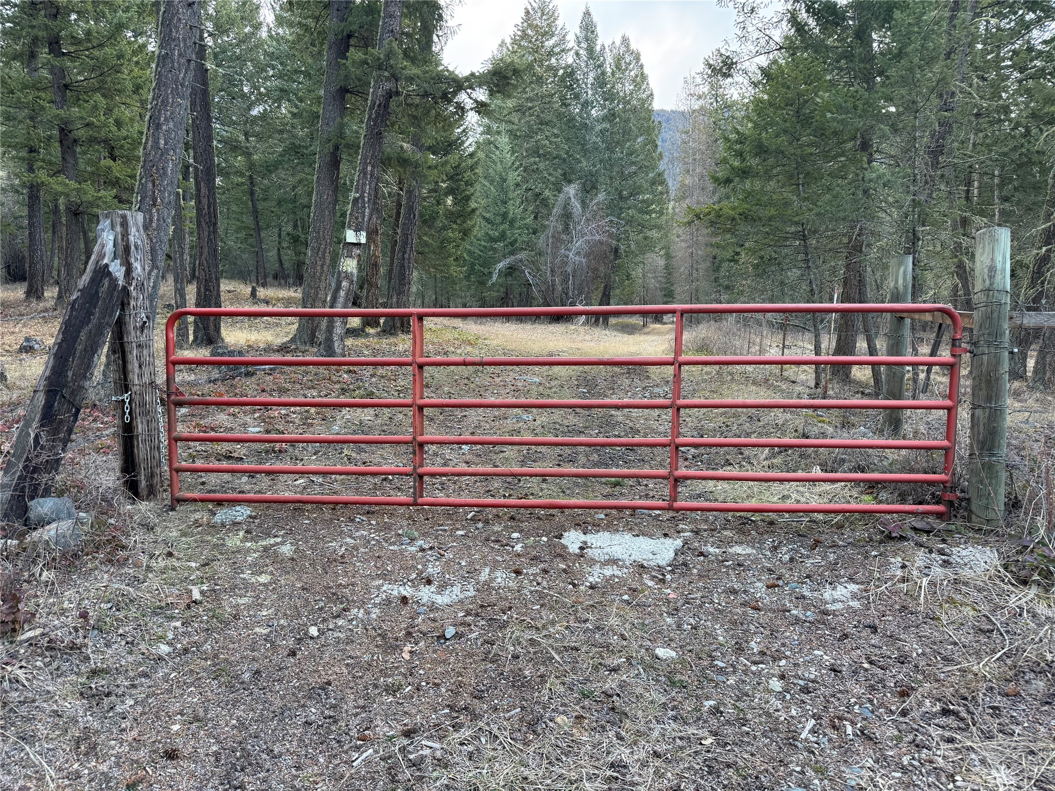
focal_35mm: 24
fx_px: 731
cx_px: 528
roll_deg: +0.3
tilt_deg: -1.5
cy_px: 396
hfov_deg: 71.6
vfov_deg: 56.8
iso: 80
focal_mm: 6.76
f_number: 1.78
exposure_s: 1/121
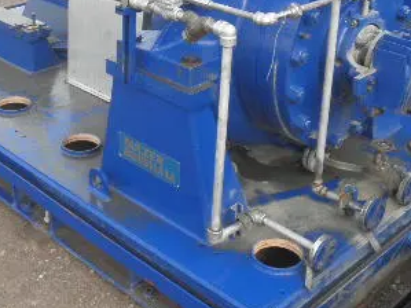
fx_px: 712
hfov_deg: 32.1
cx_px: 169
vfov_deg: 23.9
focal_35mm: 60
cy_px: 51
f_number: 3
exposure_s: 1/80
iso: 64
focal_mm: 5
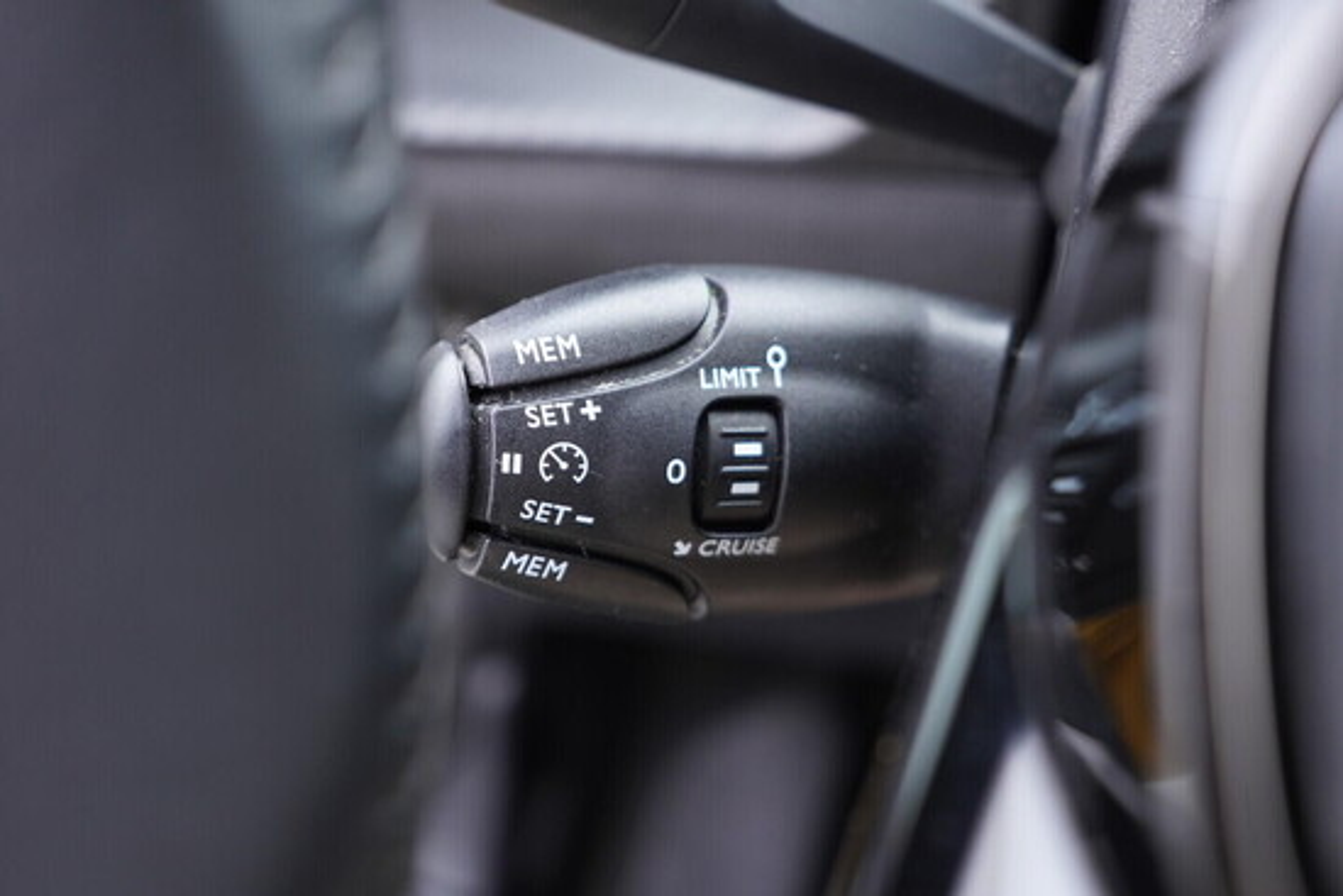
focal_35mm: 36
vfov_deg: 36.9
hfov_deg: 53.1
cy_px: 448
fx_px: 1343
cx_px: 672
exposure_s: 1/40
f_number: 2.8
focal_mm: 24
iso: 500
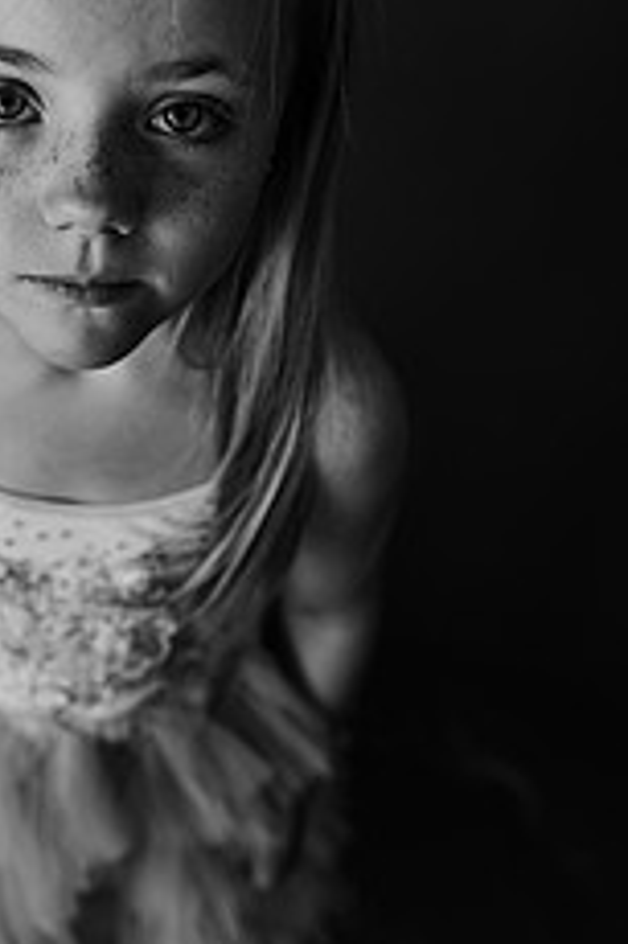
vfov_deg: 40.9
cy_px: 254
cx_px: 115
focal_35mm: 47
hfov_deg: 27.9
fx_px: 1232
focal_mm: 24
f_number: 2.8
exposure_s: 1/160
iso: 100
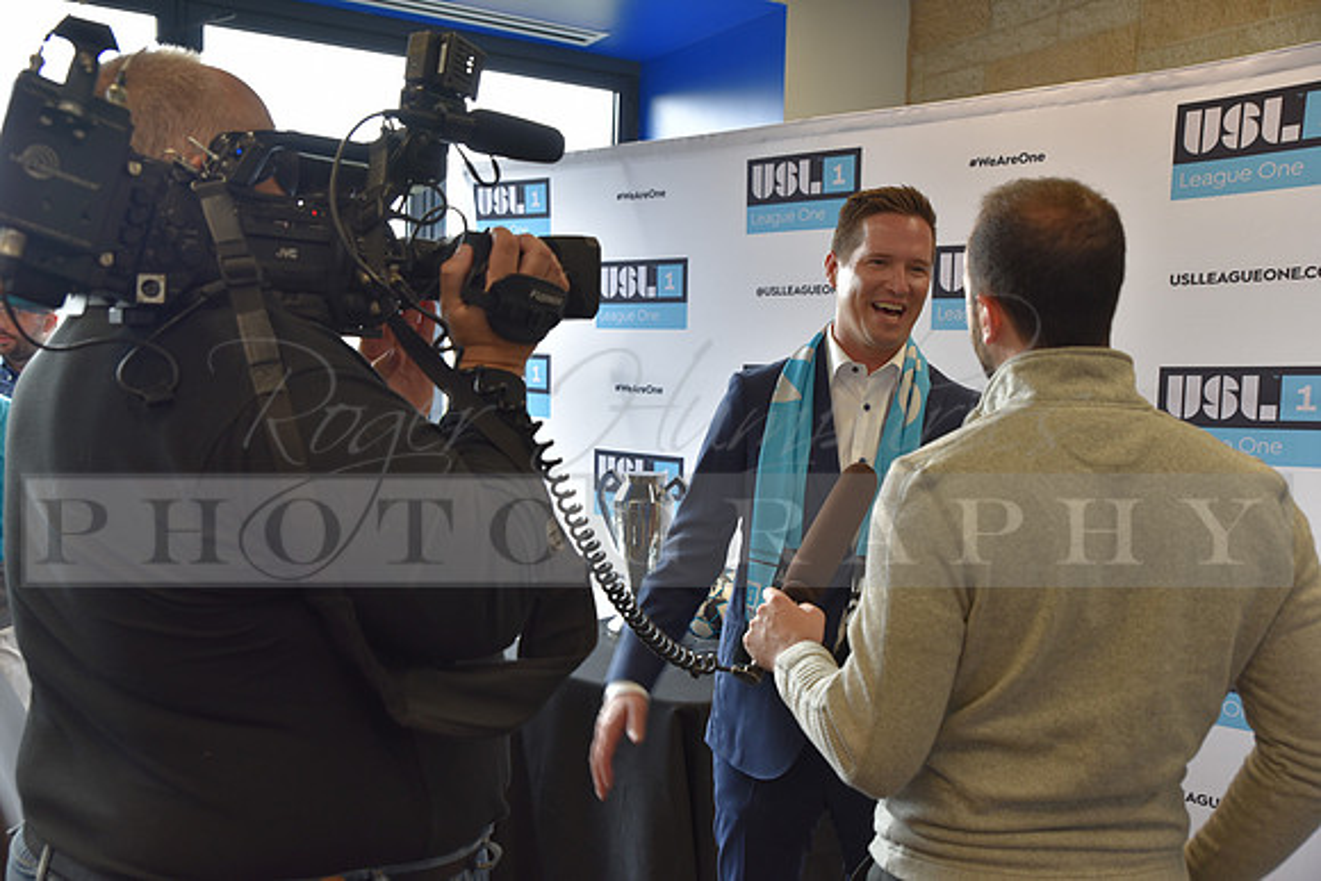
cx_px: 660
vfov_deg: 41.1
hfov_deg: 58.7
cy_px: 440
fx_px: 1174
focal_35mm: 32
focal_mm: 32
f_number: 4.5
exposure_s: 1/60
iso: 400
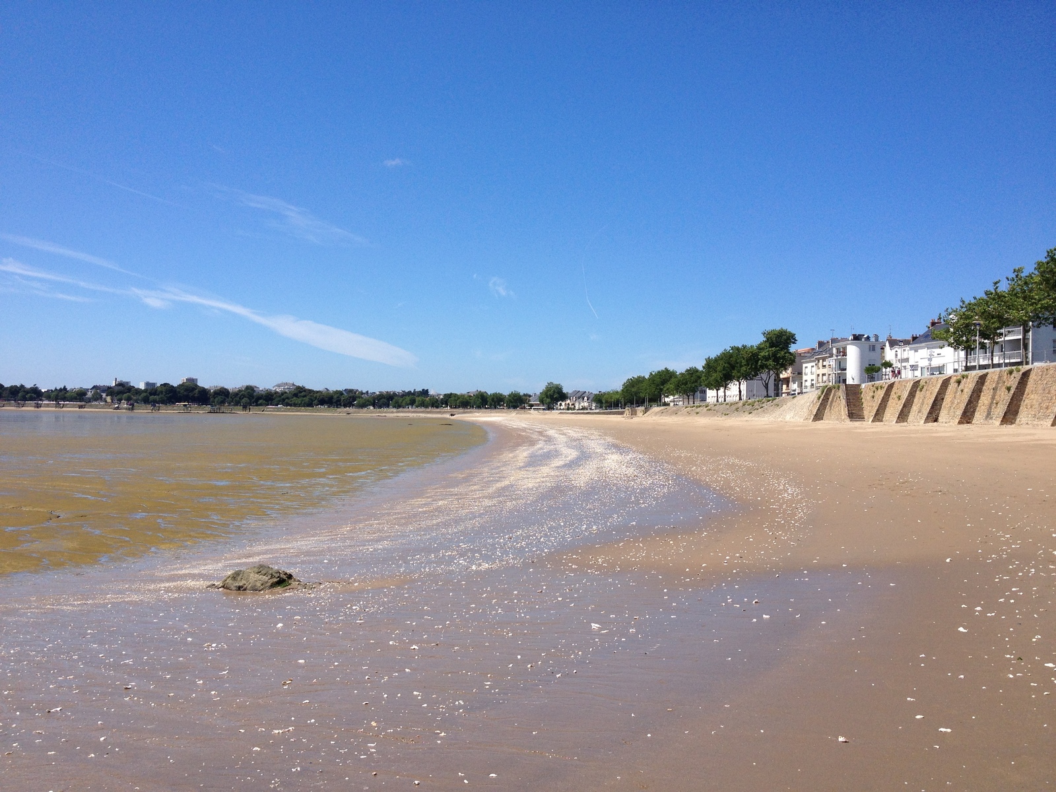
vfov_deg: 40.7
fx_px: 1068
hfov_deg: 52.6
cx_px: 528
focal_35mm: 35
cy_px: 396
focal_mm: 4.28
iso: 50
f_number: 2.4
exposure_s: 1/2404
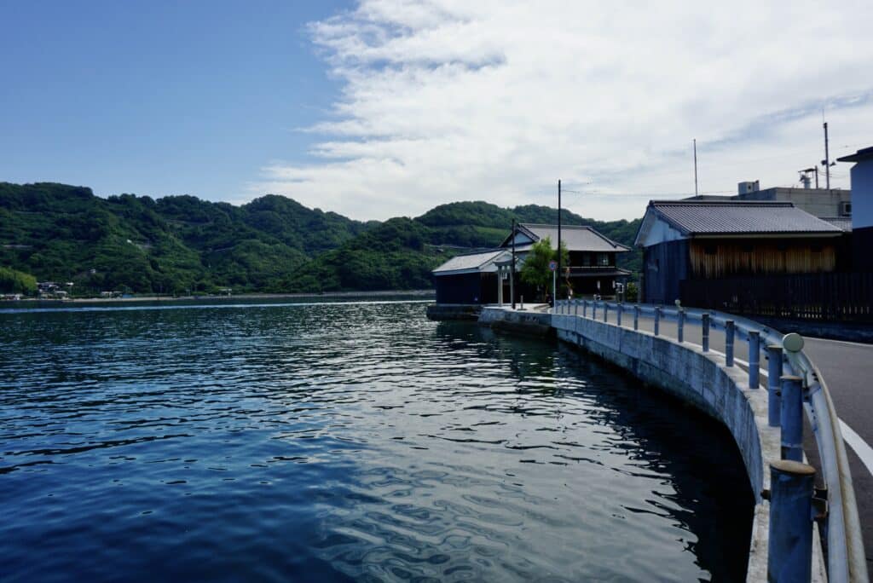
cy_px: 292
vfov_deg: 53.2
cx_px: 436
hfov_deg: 73.7
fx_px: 582
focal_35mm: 24
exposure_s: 1/125
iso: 100
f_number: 11
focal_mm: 16
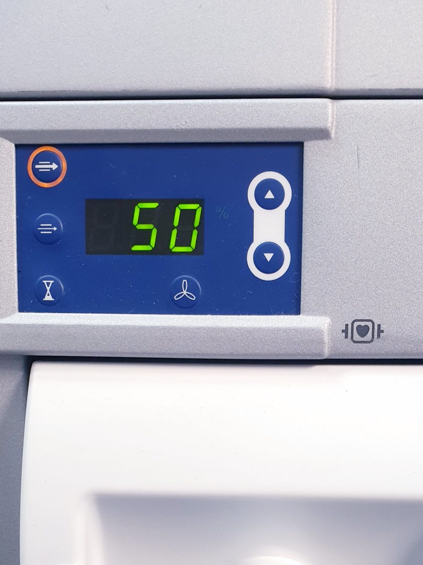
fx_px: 815
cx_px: 257
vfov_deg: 36.0
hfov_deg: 29.0
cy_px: 501
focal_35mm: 50
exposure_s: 1/50
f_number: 2.4
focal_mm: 4.3
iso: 160
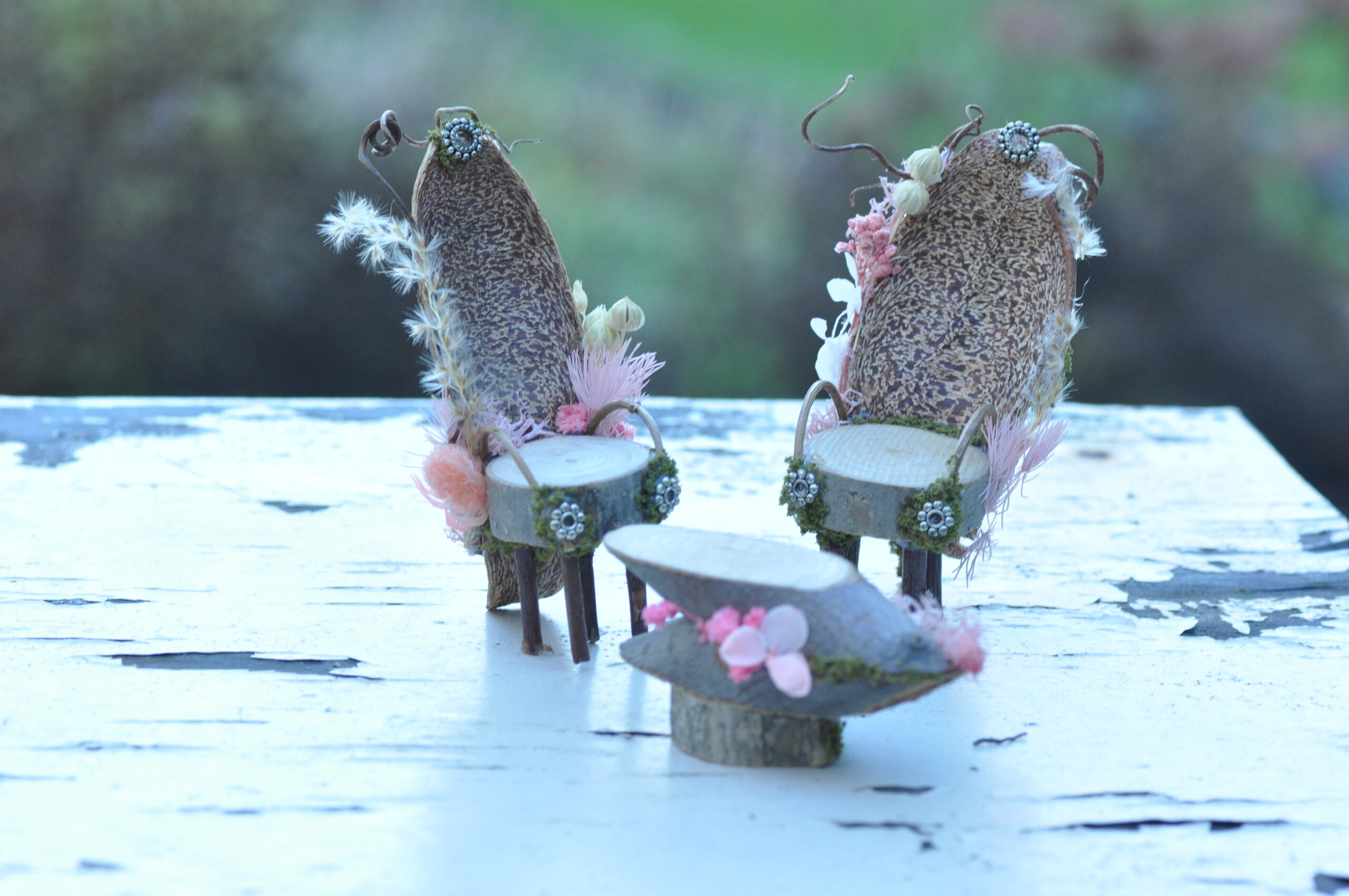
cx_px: 674
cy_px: 448
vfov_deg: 10.1
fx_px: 5052
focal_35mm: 135
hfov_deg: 15.2
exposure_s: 1/80
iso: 640
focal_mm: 90
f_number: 10
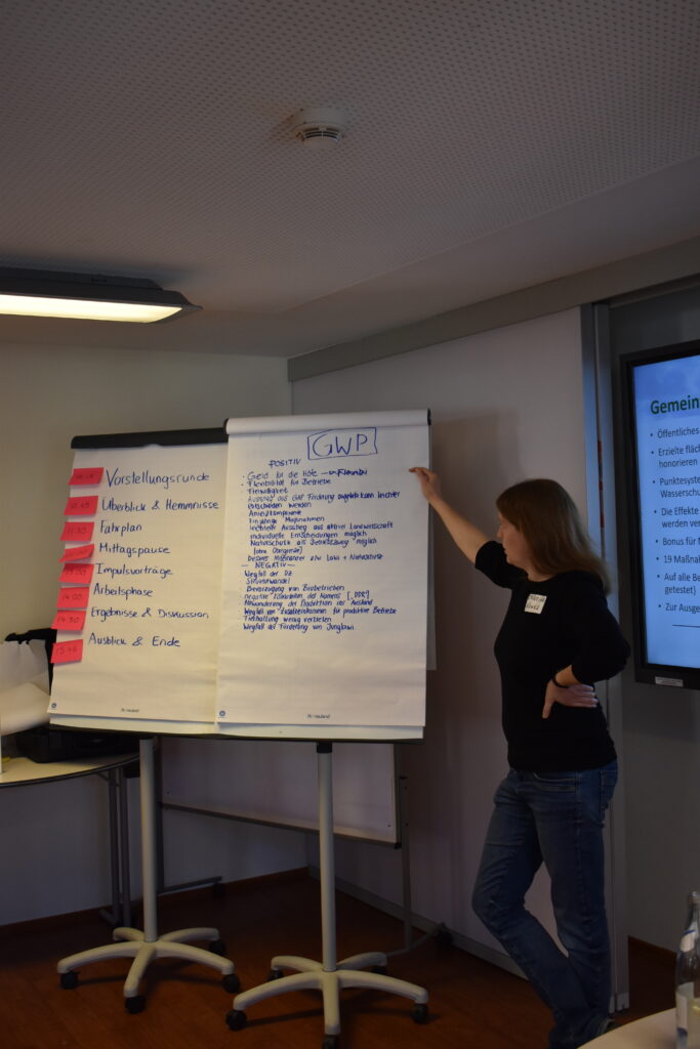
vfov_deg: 49.5
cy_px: 524
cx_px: 350
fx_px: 1137
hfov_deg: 34.2
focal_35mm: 39
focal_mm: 26
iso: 800
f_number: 4
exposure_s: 1/250
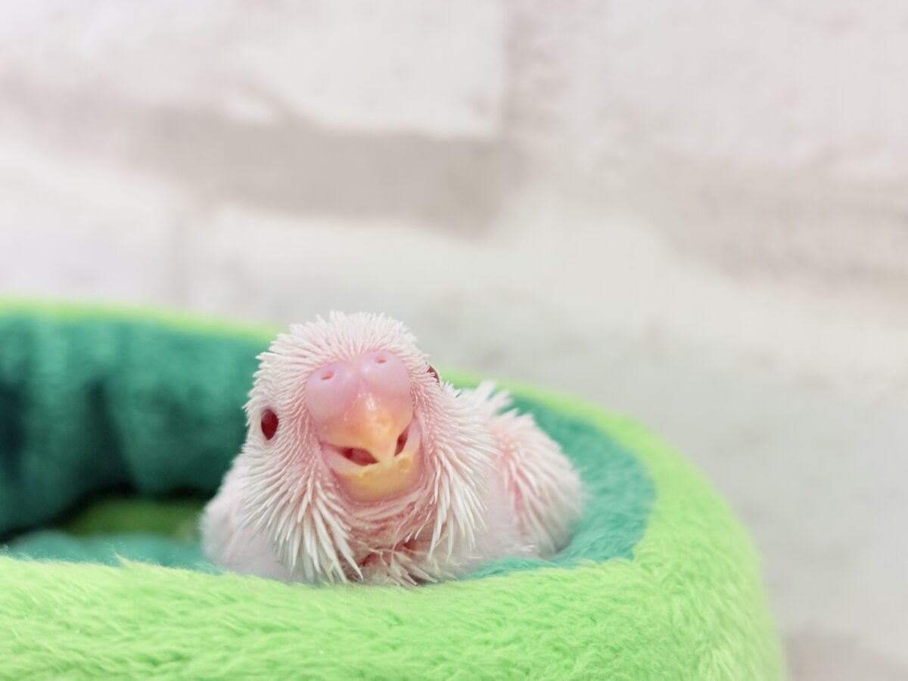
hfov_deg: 36.8
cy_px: 340
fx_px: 1364
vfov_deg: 28.0
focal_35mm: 52
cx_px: 454
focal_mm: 5.96
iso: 100
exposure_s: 1/100
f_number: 1.6
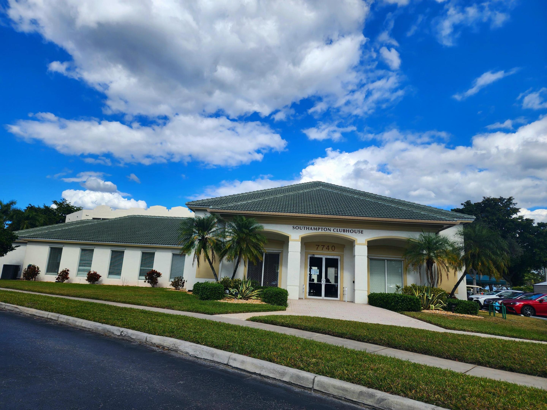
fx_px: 363
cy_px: 205
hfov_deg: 73.9
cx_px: 274
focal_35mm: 23
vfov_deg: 58.9
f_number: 1.8
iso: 12
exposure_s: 1/1667
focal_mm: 6.4
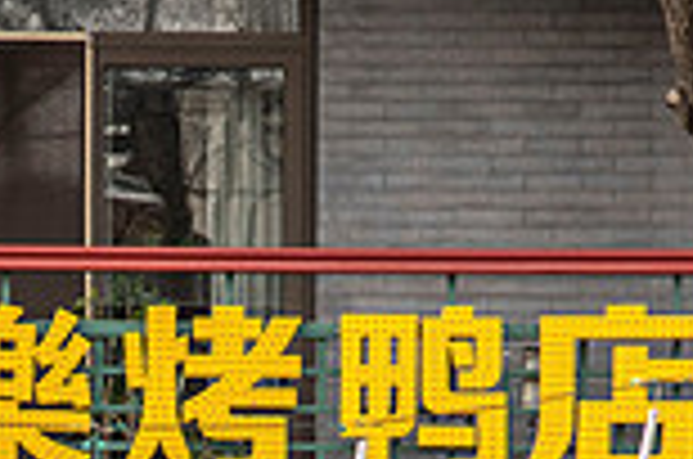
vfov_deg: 3.0
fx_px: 8702
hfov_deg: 4.6
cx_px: 86
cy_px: 713
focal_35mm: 453
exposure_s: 1/800
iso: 500
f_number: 4
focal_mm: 120
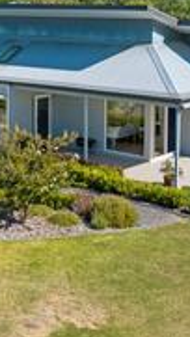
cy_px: 50
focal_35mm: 74
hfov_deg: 15.8
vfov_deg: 27.8
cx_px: -30
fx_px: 662
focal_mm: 12.29
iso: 110
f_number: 2.8
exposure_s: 1/2000
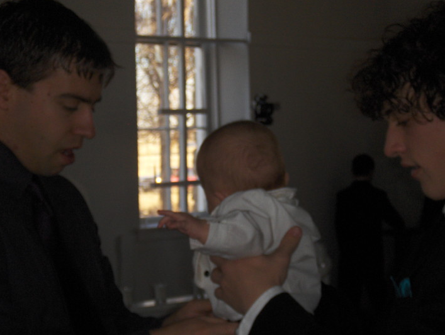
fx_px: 1223
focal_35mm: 95
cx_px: 196
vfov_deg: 15.6
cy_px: 186
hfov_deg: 20.6
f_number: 4
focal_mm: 13.53
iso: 100
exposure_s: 1/90
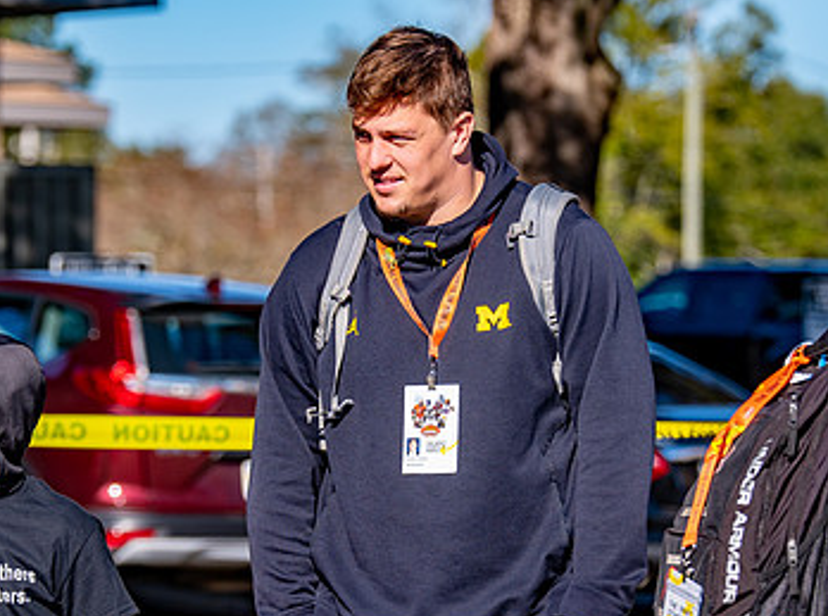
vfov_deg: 6.1
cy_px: 480
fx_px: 5796
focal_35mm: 243
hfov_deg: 8.2
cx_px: 397
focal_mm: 116
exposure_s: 1/1000
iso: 100
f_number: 3.5
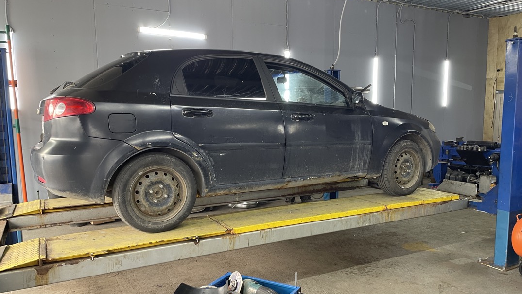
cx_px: 267
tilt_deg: -6.2
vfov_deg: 40.0
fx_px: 401
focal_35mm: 29
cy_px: 172
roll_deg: +0.1
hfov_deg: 66.1
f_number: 1.6
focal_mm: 4.2
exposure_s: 1/76
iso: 125
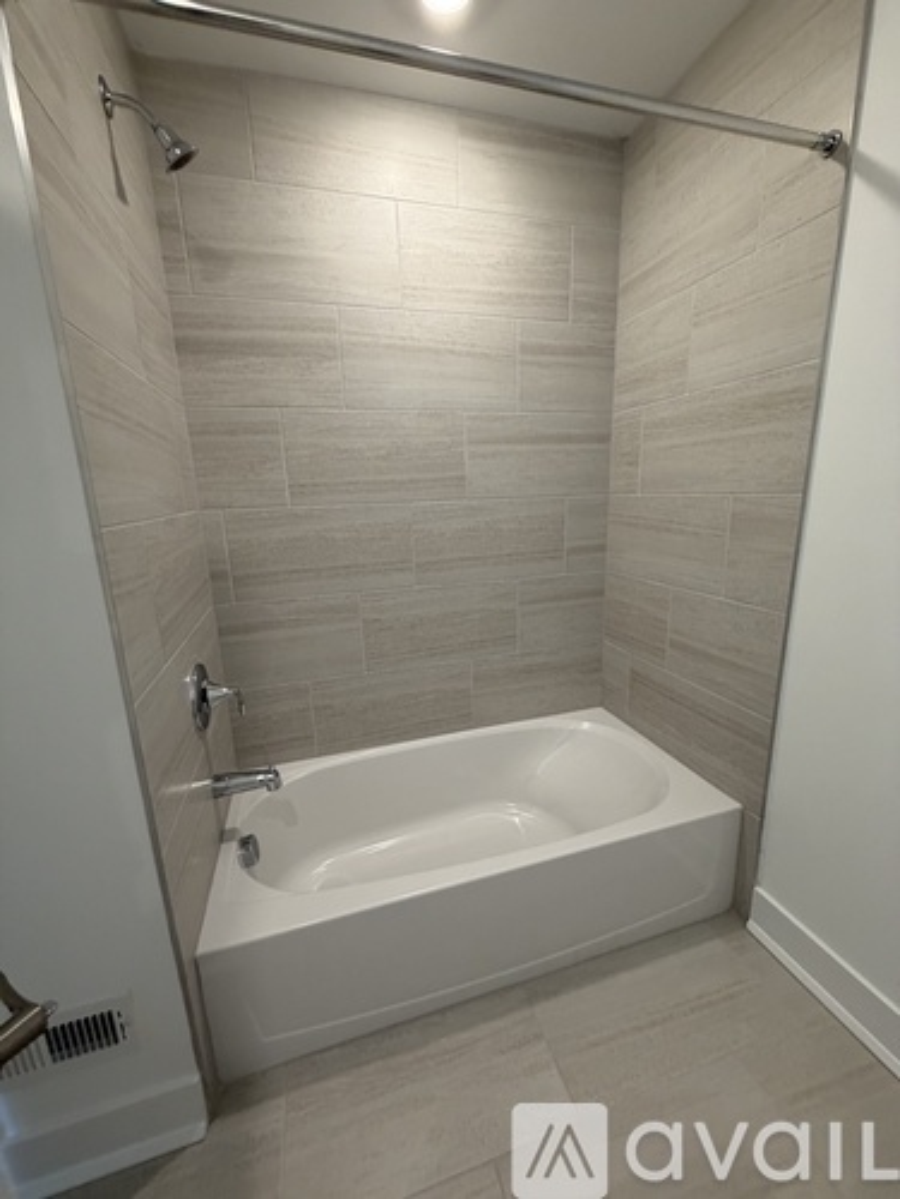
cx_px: 450
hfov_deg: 85.7
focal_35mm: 14
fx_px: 485
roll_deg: +1.9
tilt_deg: -12.6
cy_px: 600
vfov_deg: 102.1
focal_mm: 2.22
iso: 250
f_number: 2.2
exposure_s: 1/120
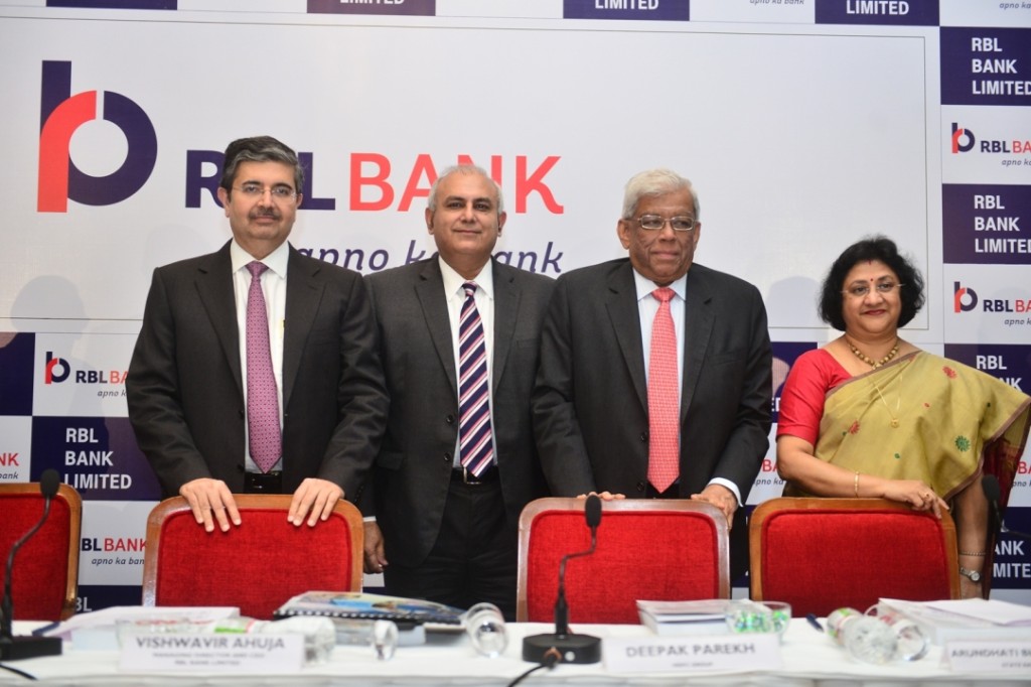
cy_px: 344
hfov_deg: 43.6
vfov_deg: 29.8
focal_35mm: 45
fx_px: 1288
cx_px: 516
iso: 800
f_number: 2.8
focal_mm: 45
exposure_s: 1/125
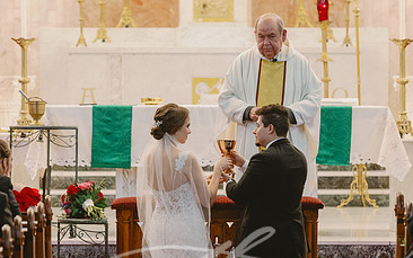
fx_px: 2871
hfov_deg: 8.2
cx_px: 207
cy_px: 163
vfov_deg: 5.2
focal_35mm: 255
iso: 2000
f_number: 2.8
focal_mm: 155
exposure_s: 1/160
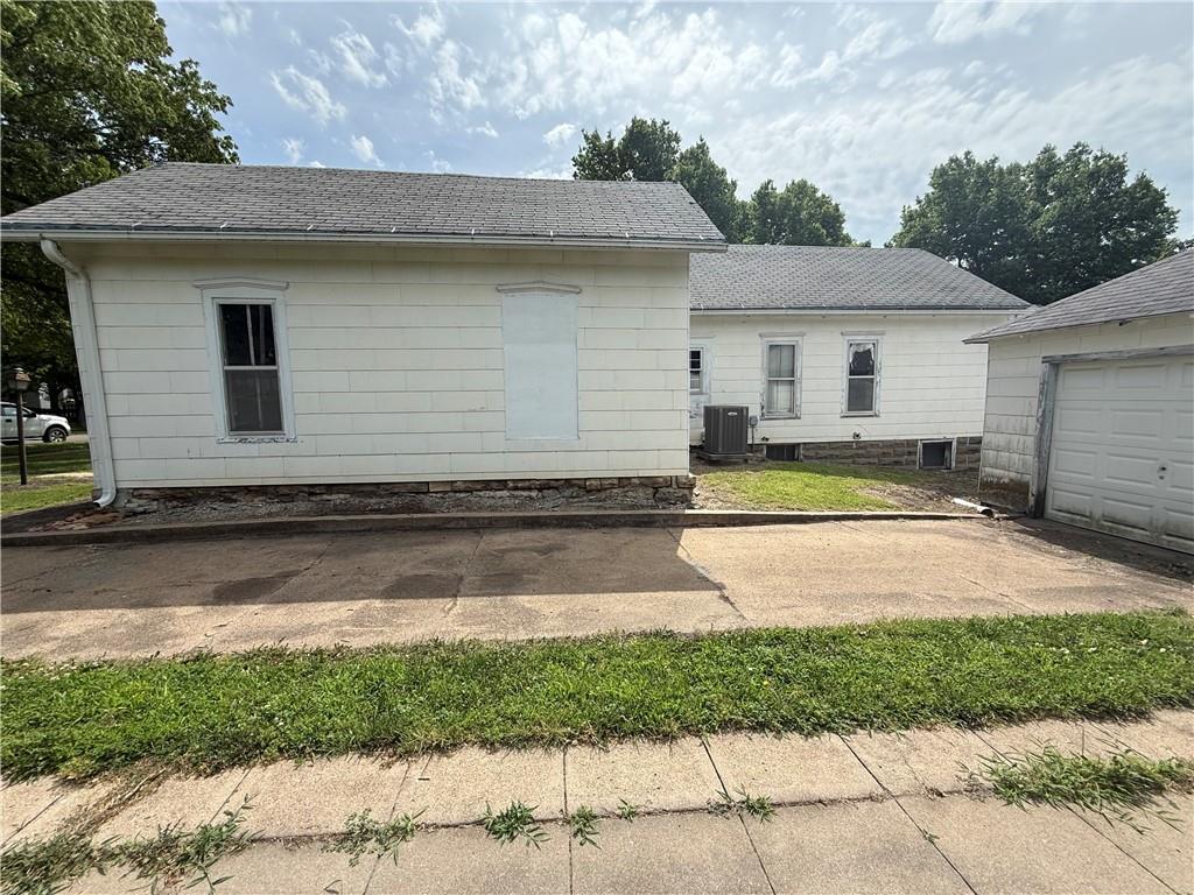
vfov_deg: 85.7
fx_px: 483
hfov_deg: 102.1
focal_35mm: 14
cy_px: 448
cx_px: 597
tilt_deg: -6.6
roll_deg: +1.5
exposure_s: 1/1745
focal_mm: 2.22
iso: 50
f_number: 2.2
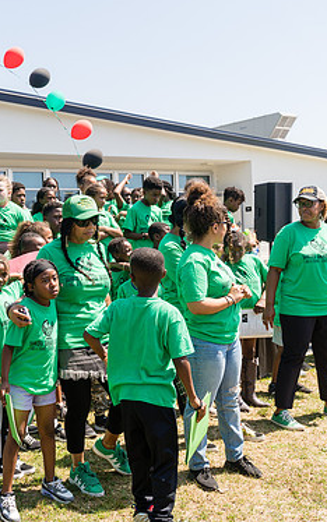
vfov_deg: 41.0
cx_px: 49
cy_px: 255
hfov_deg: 25.7
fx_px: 698
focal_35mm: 49
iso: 100
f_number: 4
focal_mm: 31
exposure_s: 1/500
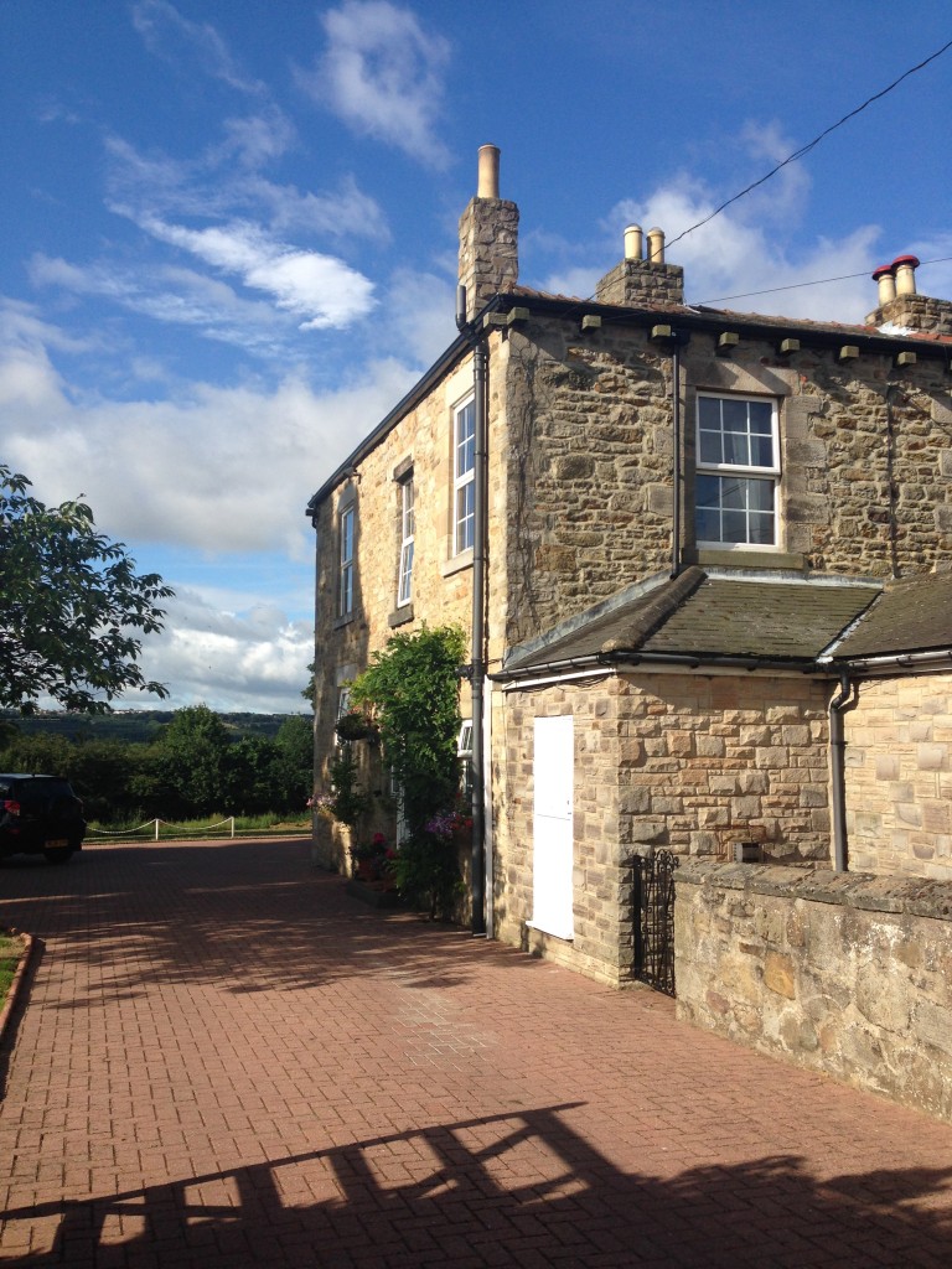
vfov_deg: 55.4
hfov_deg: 42.9
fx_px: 1210
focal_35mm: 33
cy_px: 634
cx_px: 476
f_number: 2.4
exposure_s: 1/1595
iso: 50
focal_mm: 4.12
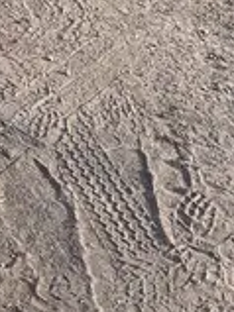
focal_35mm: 120
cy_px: -276
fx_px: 1083
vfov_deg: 14.2
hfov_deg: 11.2
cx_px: -230
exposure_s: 1/1497
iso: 50
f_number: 1.6
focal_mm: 5.1
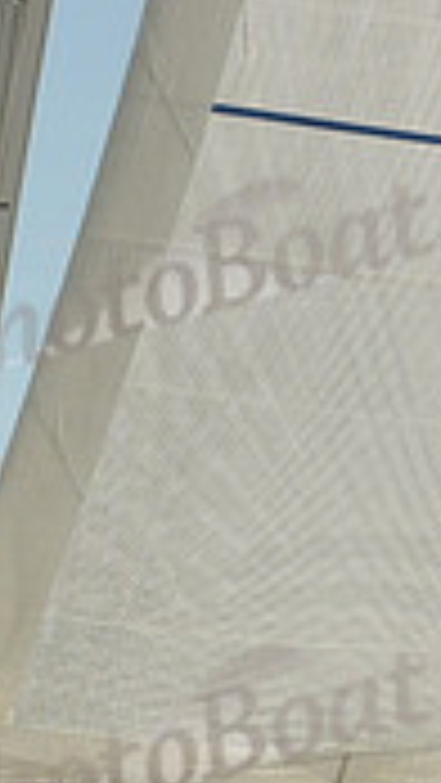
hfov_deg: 4.9
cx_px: -315
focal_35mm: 244
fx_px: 5067
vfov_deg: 8.8
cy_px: 569
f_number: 10
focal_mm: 70
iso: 250
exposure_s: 1/800
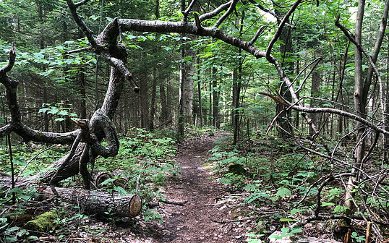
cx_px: 202
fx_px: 339
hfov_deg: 59.6
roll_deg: -0.4
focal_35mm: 32
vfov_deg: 39.4
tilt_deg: -3.1
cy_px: 124
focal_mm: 3.99
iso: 40
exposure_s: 1/30
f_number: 1.8
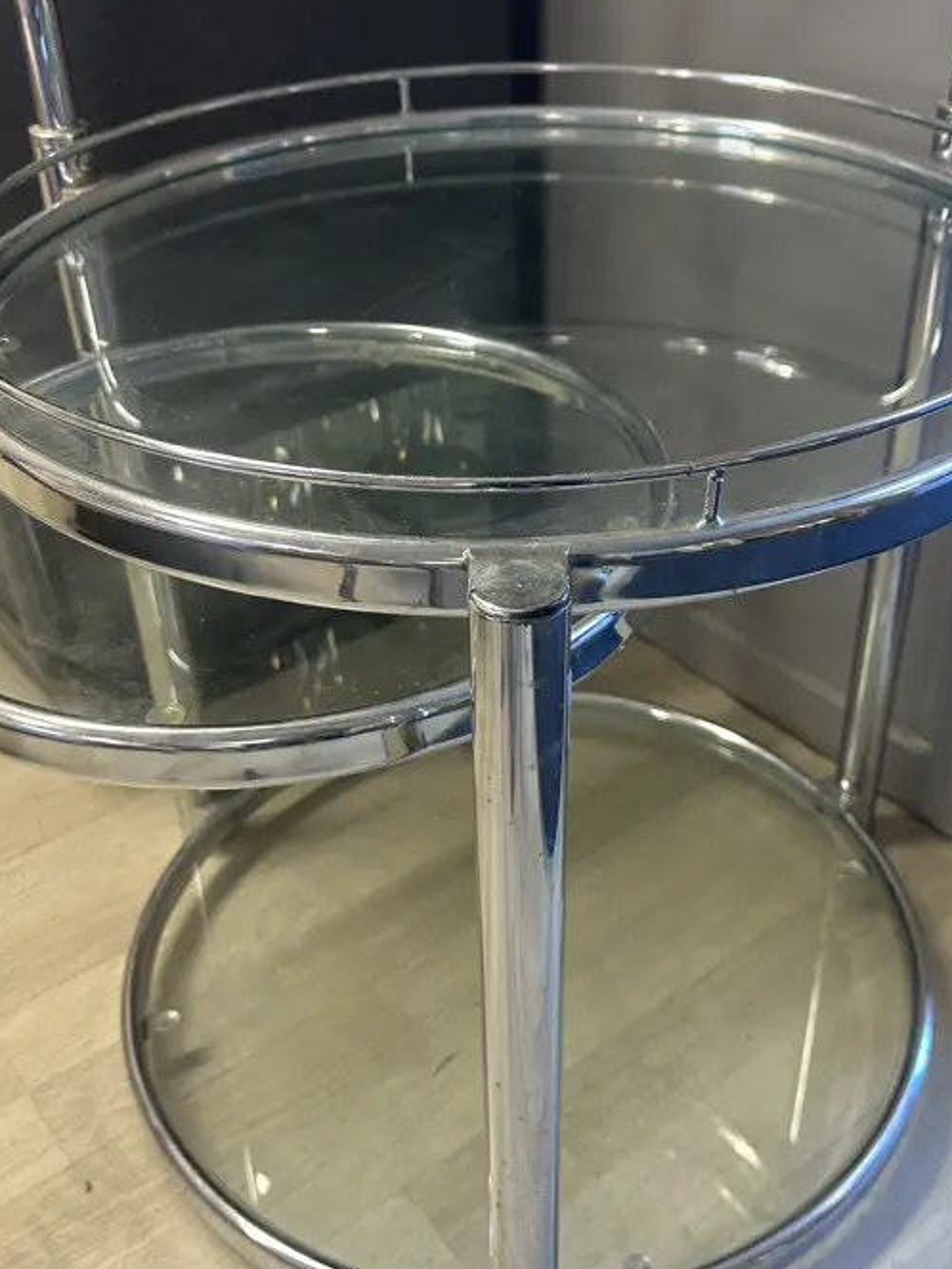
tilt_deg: -35.7
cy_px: 621
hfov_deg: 38.6
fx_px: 1357
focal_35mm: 37
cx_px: 518
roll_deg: +0.6
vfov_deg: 50.1
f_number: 1.78
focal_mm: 6.86
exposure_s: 1/50
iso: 200
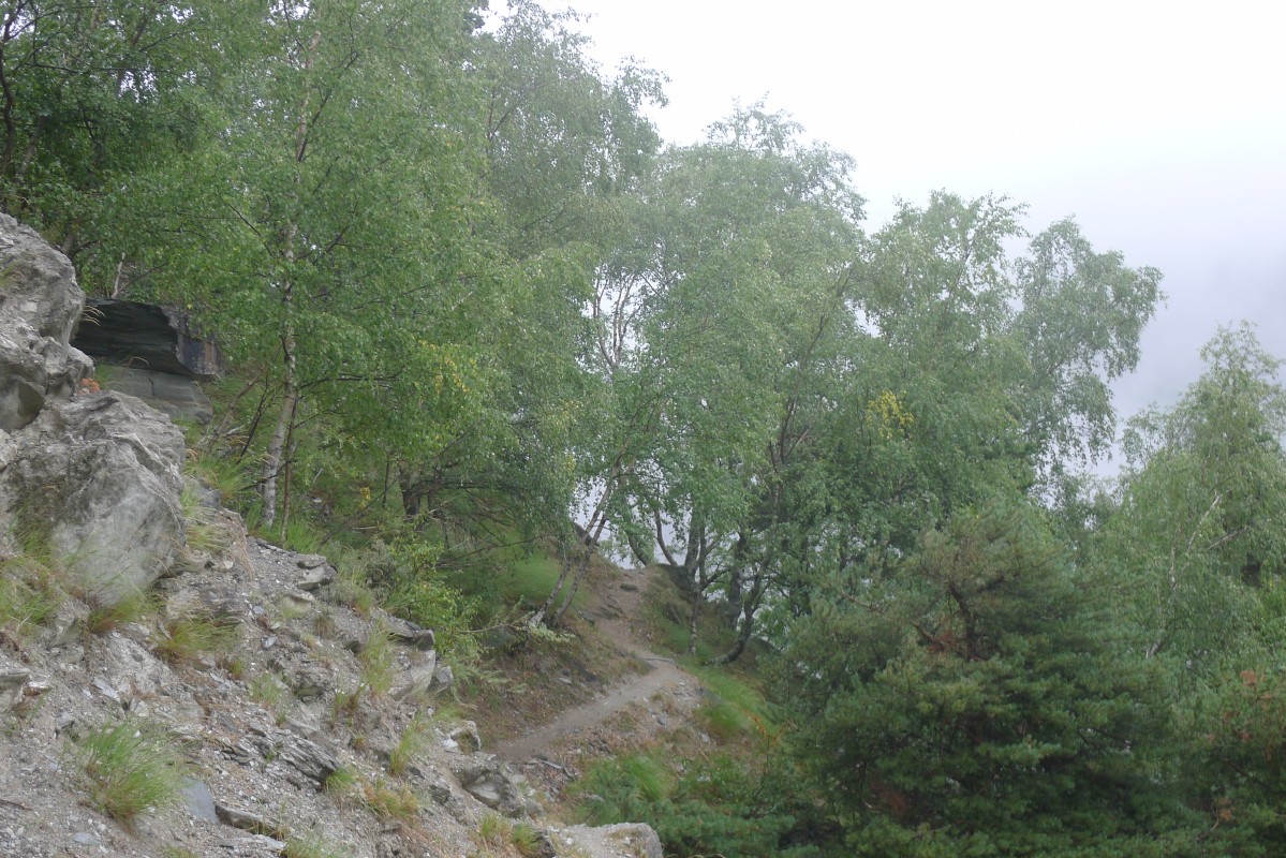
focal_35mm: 50
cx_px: 643
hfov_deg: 39.6
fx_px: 1786
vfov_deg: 27.0
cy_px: 429
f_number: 2.7
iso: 100
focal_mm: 10.7
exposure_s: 1/80
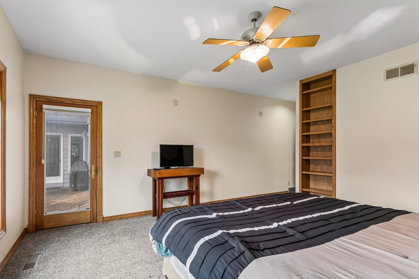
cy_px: 155
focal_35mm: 16
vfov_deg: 73.5
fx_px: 186
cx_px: 180
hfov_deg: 96.1
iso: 500
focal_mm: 14
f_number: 6.3
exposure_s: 1/25
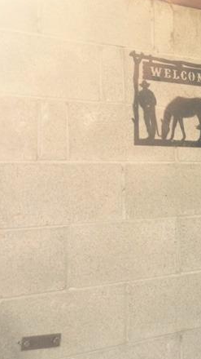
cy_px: 149
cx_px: 181
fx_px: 437
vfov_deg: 44.4
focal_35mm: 46
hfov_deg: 25.2
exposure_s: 1/370
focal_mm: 4.15
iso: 32
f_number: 2.2
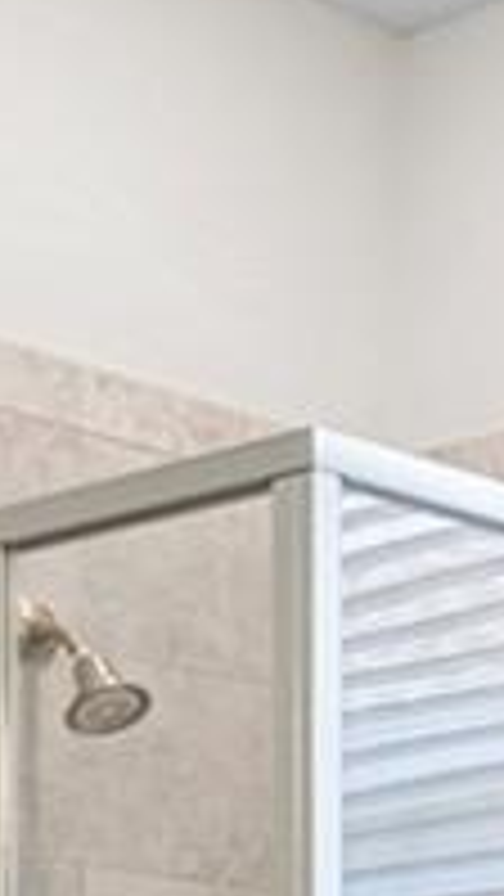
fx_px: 2802
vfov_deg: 16.4
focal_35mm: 118
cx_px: 846
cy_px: 1396
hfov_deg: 9.8
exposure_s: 1
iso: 64
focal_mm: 14
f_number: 8
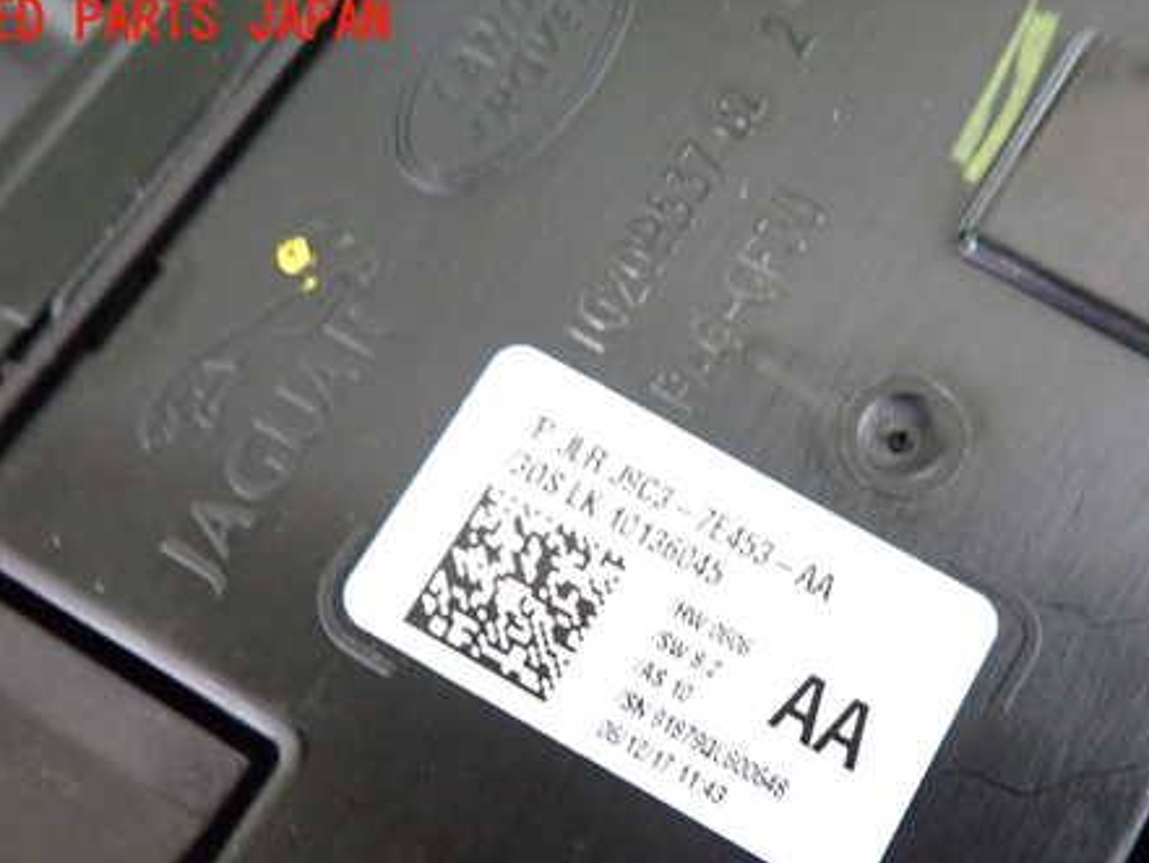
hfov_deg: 53.5
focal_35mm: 34
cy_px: 576
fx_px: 1129
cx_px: 698
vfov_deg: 41.3
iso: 640
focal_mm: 4.5
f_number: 2
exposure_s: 1/30
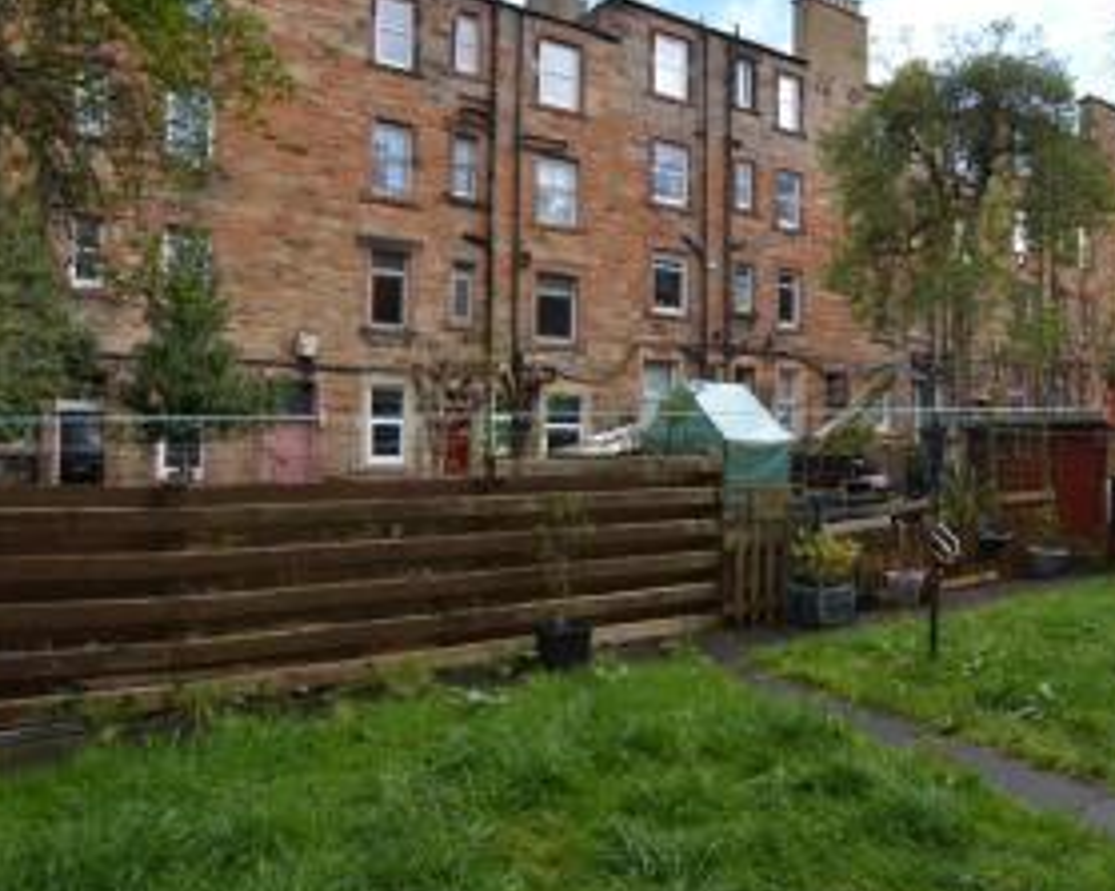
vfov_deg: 58.7
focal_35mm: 24
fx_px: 792
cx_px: 651
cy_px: 422
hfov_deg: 69.8
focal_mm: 10
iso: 100
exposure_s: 1/200
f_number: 5.6
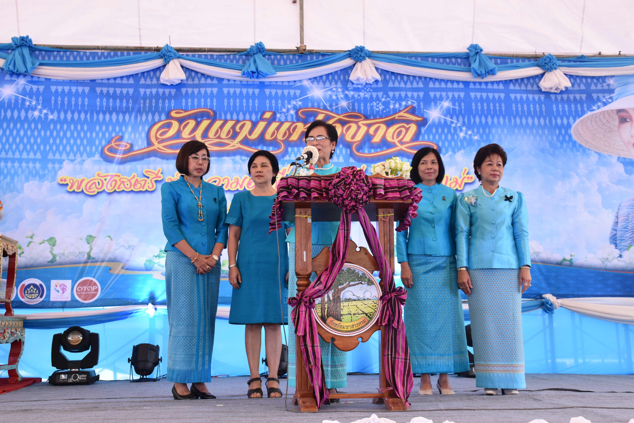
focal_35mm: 48
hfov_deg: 41.1
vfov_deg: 28.1
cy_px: 212
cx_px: 317
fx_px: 845
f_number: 7.1
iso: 400
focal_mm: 32
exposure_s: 1/200
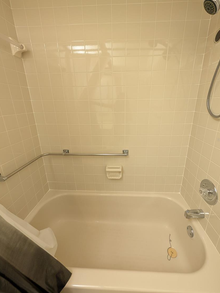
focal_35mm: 13
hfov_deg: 89.9
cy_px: 140
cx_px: 117
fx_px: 110
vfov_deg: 106.0
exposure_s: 1/24
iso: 101
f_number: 1.7
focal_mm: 2.02
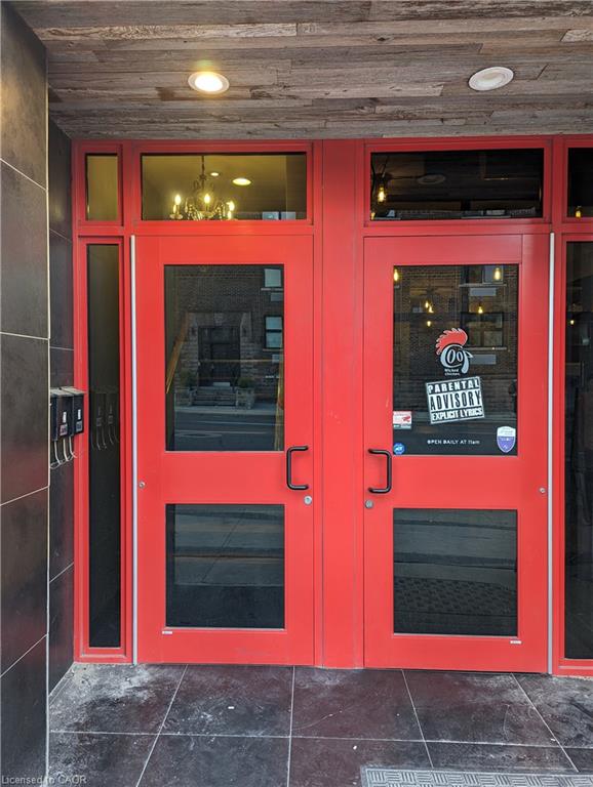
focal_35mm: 24
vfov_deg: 71.5
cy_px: 394
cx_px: 296
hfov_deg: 56.9
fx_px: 547
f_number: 1.85
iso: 77
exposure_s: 1/23.8
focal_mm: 6.81
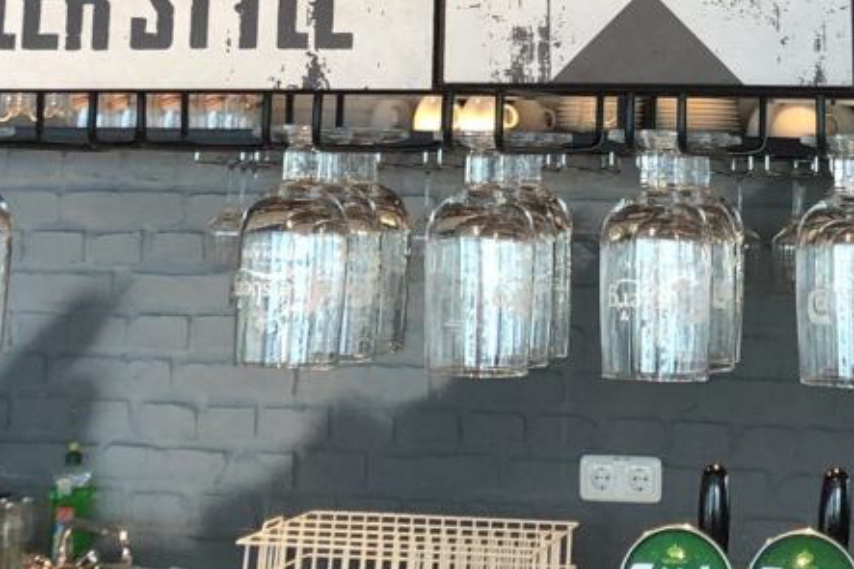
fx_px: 2395
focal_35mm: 101
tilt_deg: +13.2
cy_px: -326
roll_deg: -1.9
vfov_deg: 12.7
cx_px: 559
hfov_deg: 20.2
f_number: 1.8
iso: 20
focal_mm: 3.99
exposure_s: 1/33
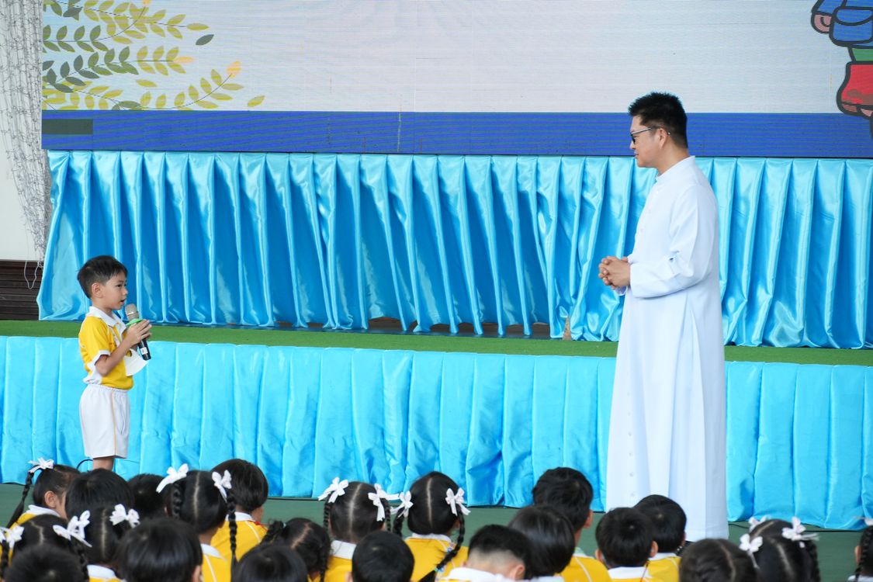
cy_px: 291
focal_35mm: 150
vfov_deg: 9.1
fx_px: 3637
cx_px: 436
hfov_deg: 13.7
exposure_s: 1/160
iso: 1250
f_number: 6.3
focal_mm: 100
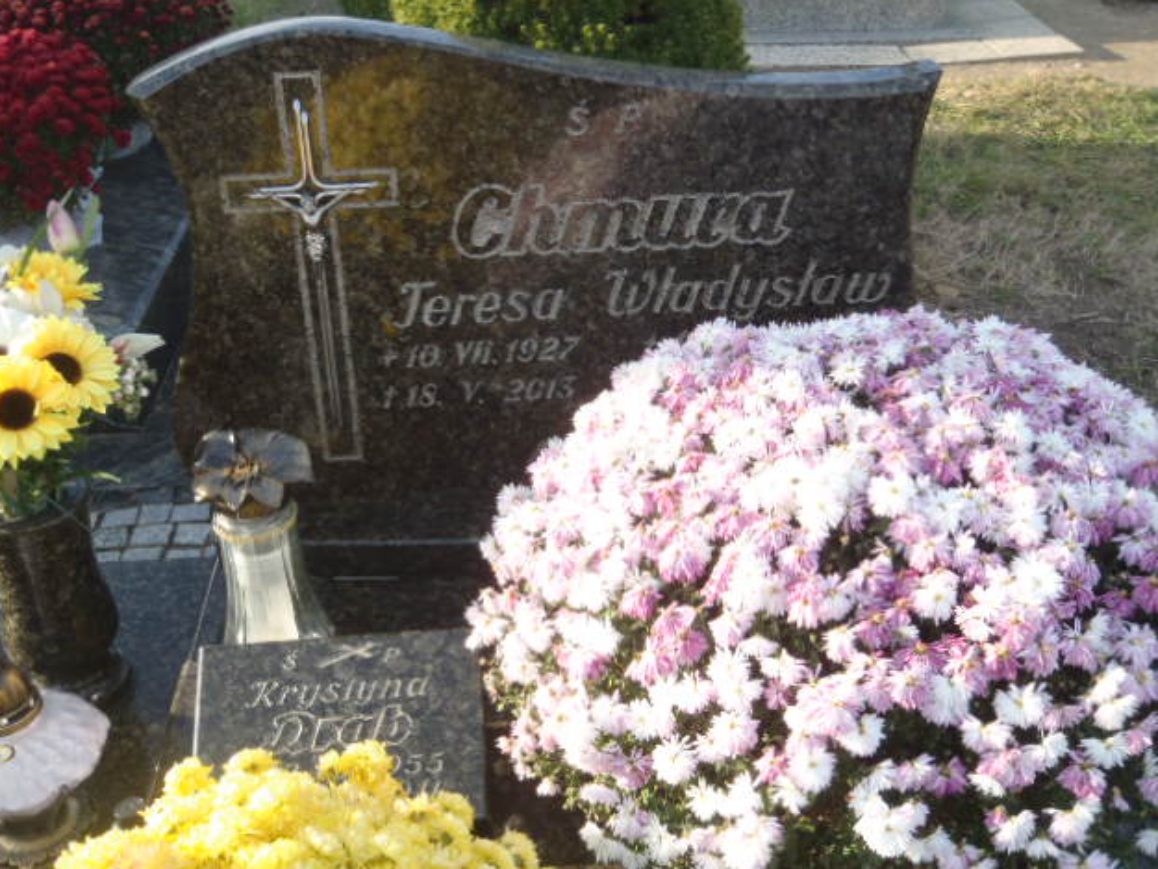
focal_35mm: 43
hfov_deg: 43.8
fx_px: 1439
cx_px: 580
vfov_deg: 33.6
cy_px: 428
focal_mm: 7.57
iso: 64
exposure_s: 1/80
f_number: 5
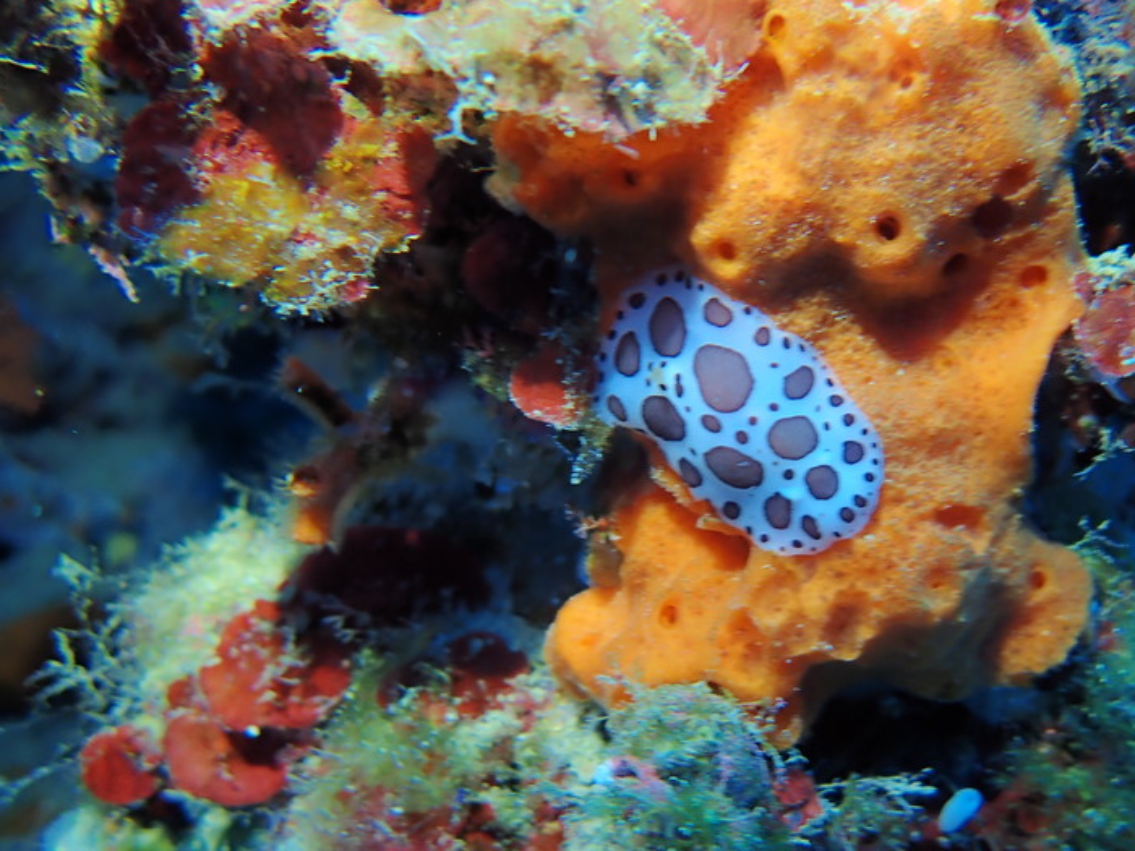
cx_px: 746
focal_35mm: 36
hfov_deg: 50.5
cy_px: 517
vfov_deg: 39.5
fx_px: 1180
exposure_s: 1/30
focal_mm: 4.5
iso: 250
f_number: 2
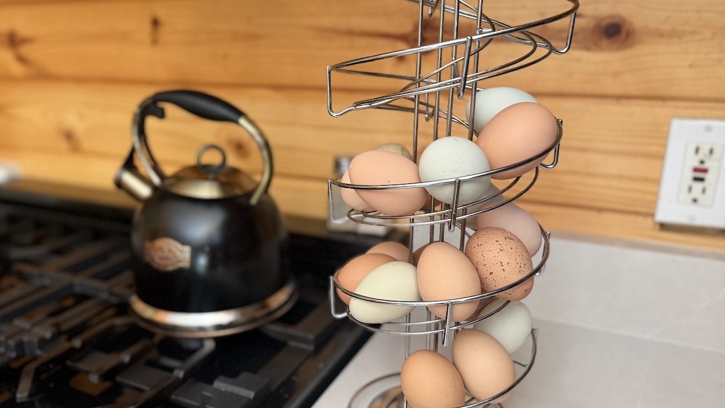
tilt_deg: -18.1
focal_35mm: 31
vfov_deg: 37.8
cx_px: 324
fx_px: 596
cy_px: 214
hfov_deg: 62.5
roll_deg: +0.9
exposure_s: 1/48
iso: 320
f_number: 1.78
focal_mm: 6.76
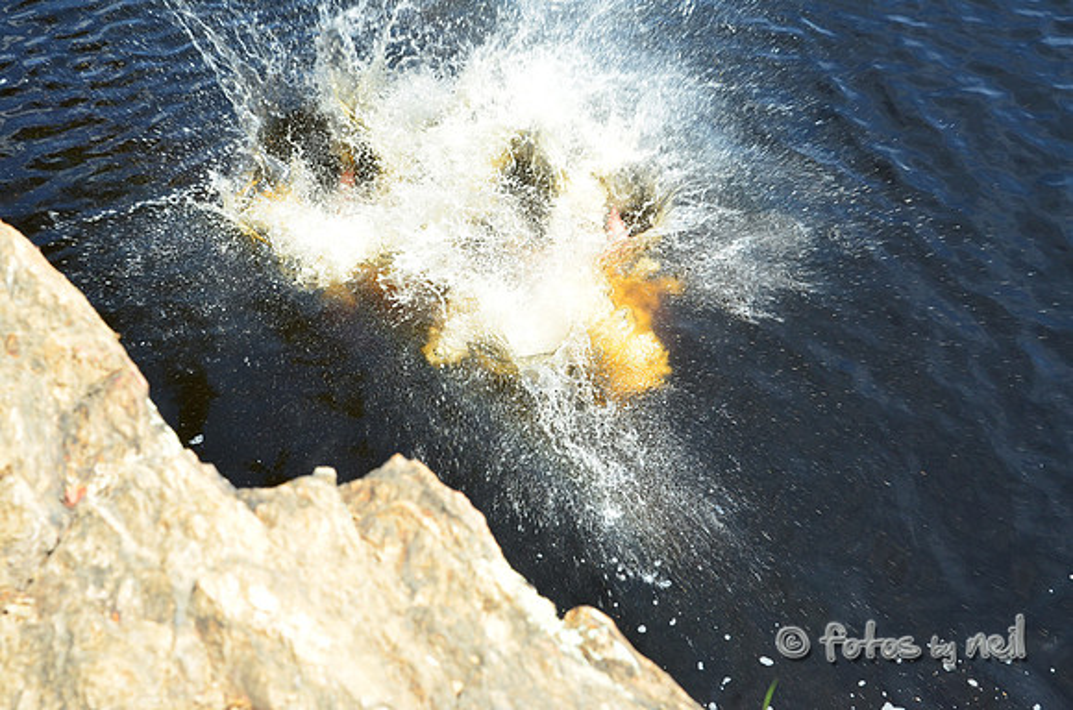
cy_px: 355
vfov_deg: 25.6
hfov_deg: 37.9
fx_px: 1561
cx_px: 536
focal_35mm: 52
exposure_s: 1/250
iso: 400
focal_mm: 35
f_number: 8
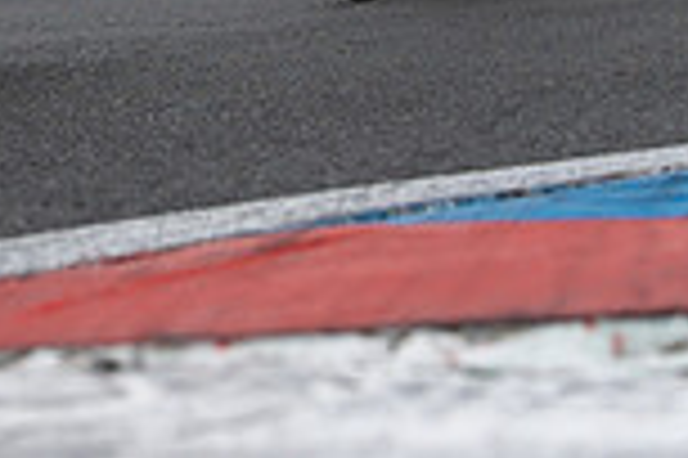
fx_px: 4720
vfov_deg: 5.5
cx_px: 99
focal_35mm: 247
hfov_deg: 8.3
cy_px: -207
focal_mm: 46
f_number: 3.5
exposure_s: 1/1000
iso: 100
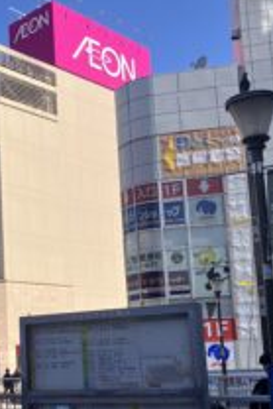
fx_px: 636
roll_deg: +2.8
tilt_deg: +10.0
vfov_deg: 35.2
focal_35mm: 56
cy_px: 277
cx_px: 31
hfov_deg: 23.6
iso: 32
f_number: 1.8
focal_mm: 3.99
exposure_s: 1/1946
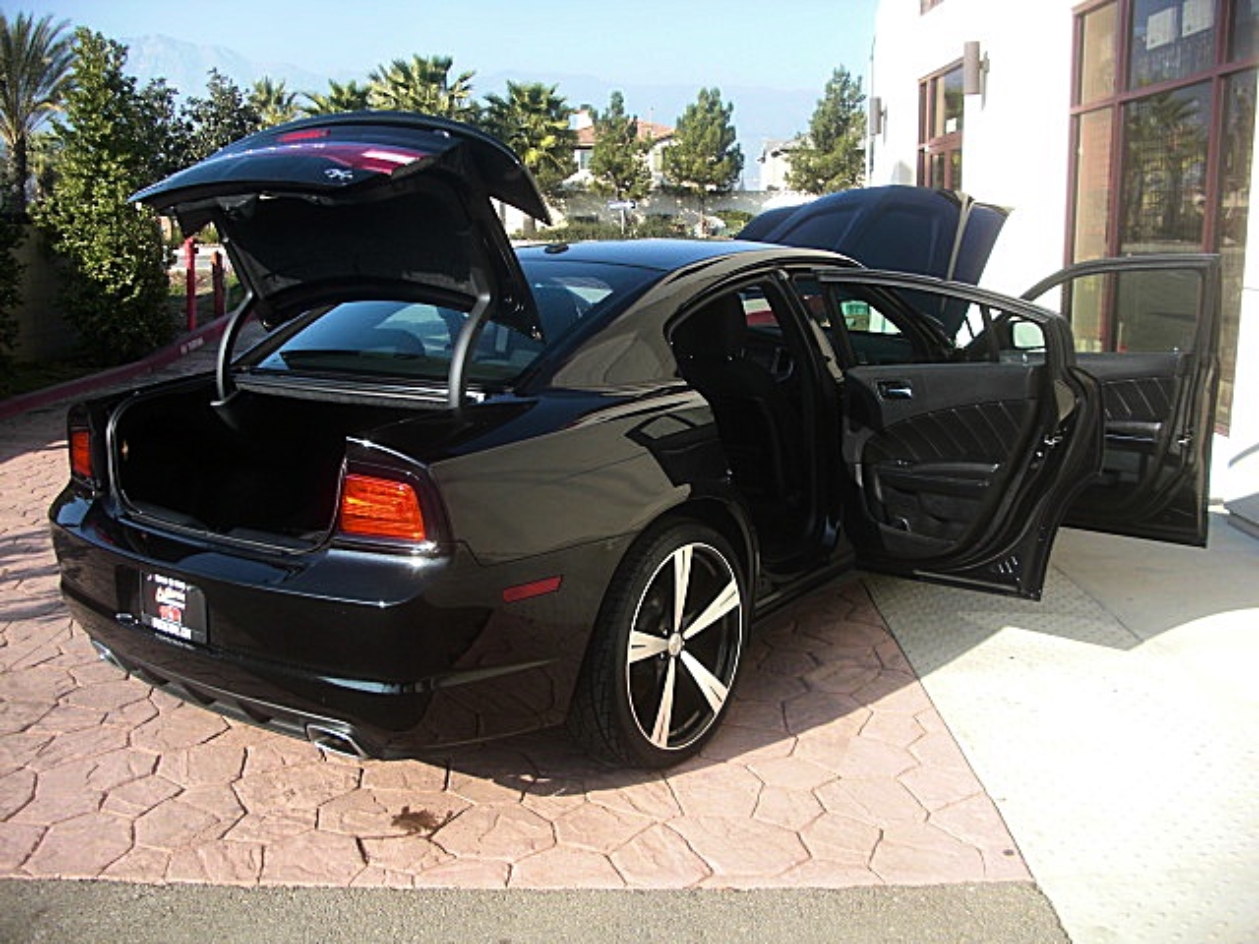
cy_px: 472
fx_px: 1309
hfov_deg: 51.4
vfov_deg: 39.7
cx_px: 630
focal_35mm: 36
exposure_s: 1/320
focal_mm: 6.3
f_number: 2.8
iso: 50
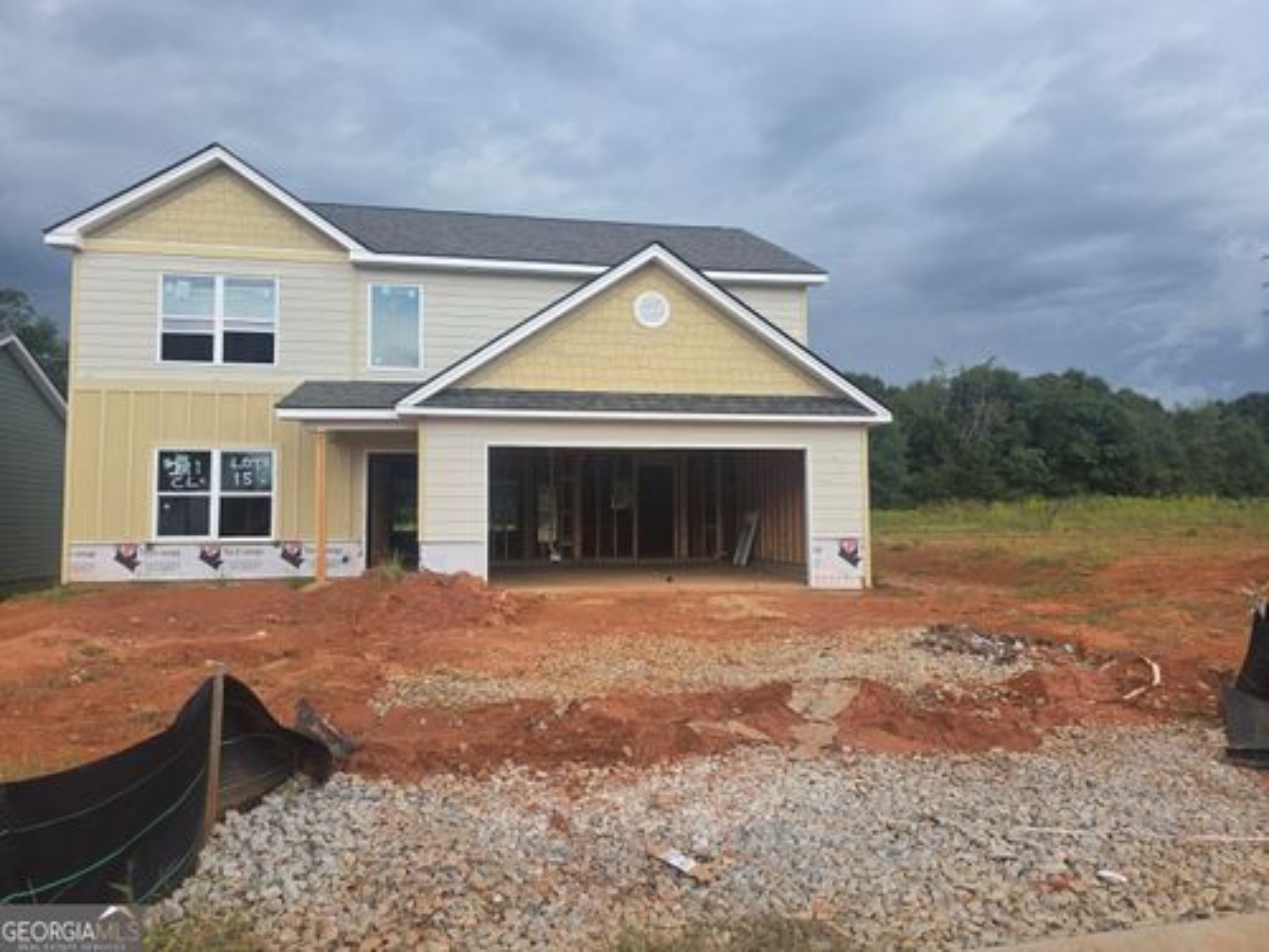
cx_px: 634
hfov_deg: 73.9
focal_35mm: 23
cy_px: 476
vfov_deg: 58.9
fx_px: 843
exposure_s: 1/1936
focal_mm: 6.3
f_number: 1.7
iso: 80
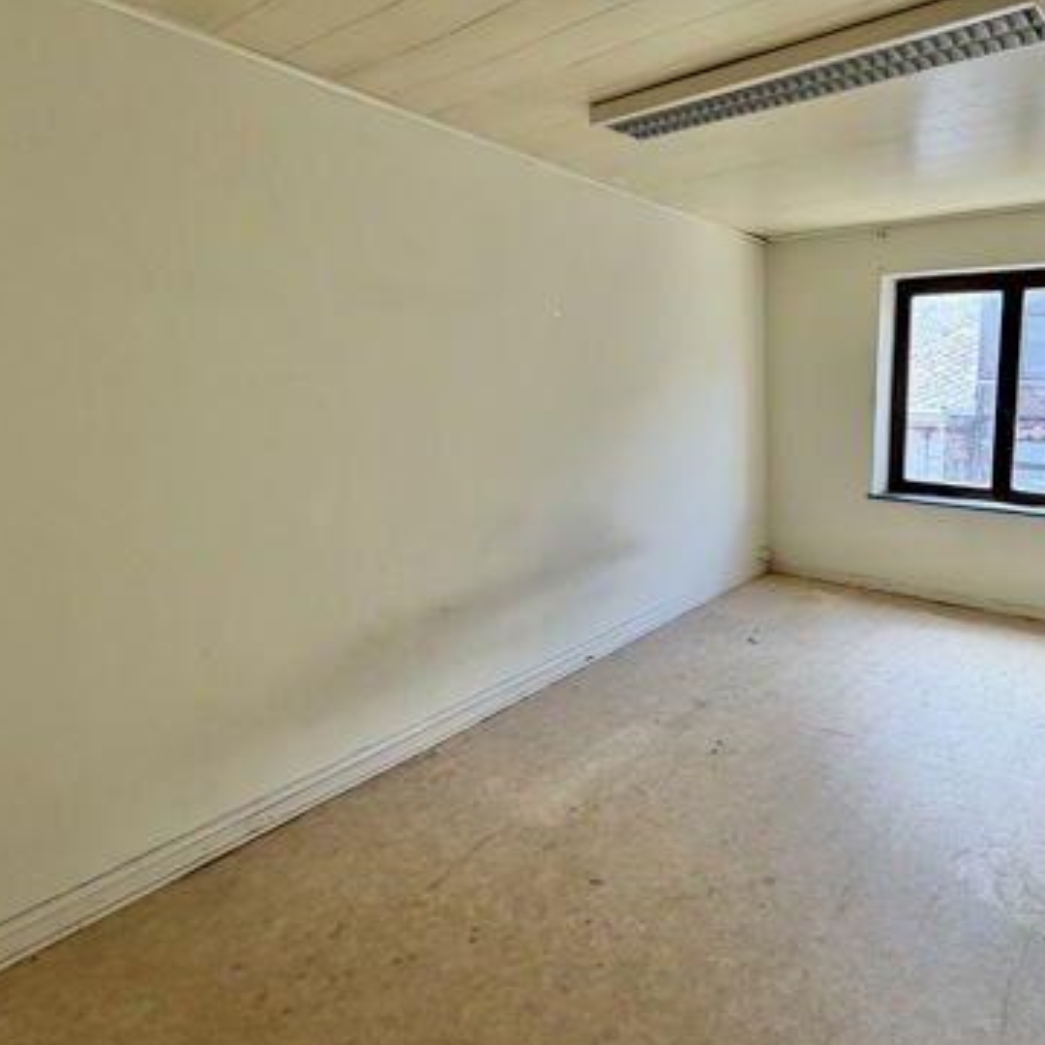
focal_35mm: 22
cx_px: 752
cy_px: 502
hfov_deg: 66.3
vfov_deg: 69.6
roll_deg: +1.1
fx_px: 751
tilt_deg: -10.1
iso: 80
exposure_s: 1/121
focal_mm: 2.22
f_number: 2.2
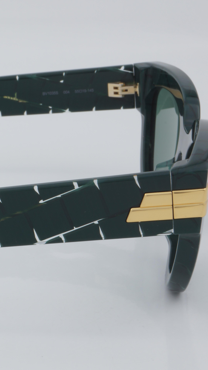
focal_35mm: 118
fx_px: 1157
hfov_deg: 10.1
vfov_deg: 18.2
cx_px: -54
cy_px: 185
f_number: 32
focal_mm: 50
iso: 100
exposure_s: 1/4
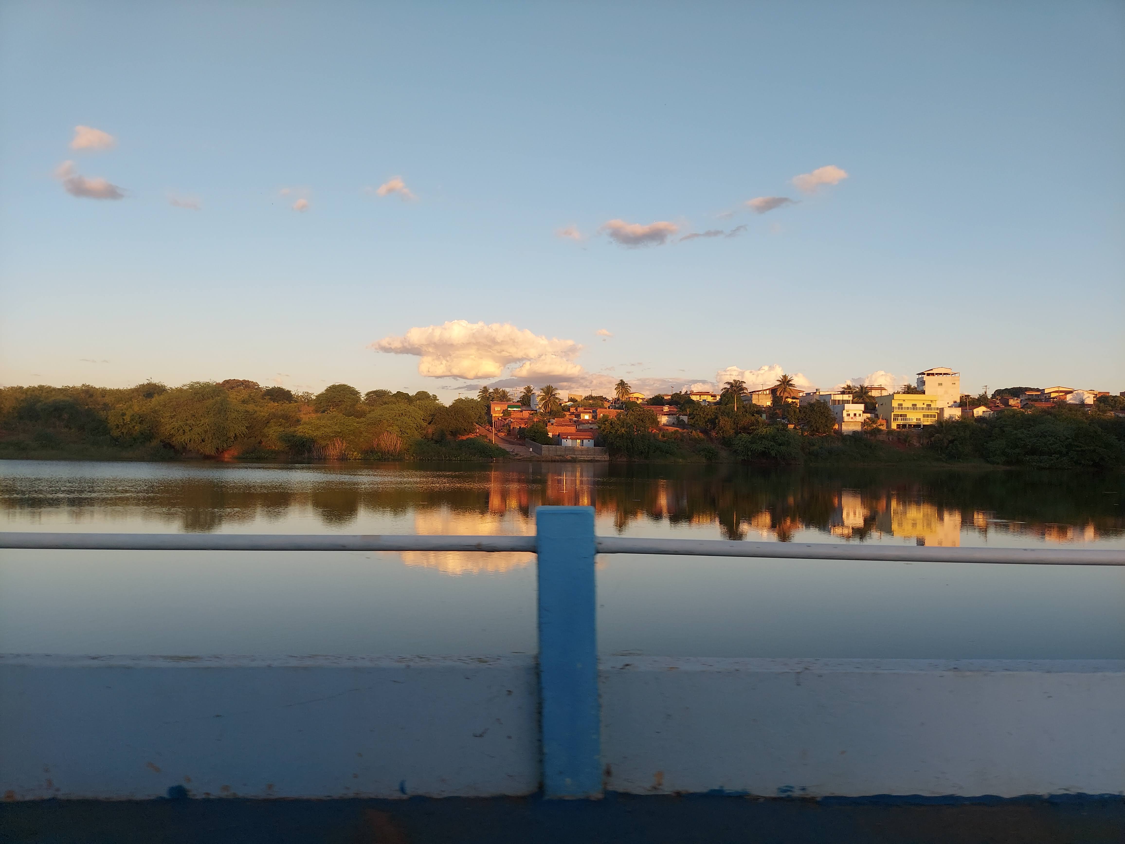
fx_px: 780
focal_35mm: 24
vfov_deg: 56.8
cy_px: 422
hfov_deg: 71.6
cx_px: 562
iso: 40
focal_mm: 5.23
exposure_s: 1/286
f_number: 1.8
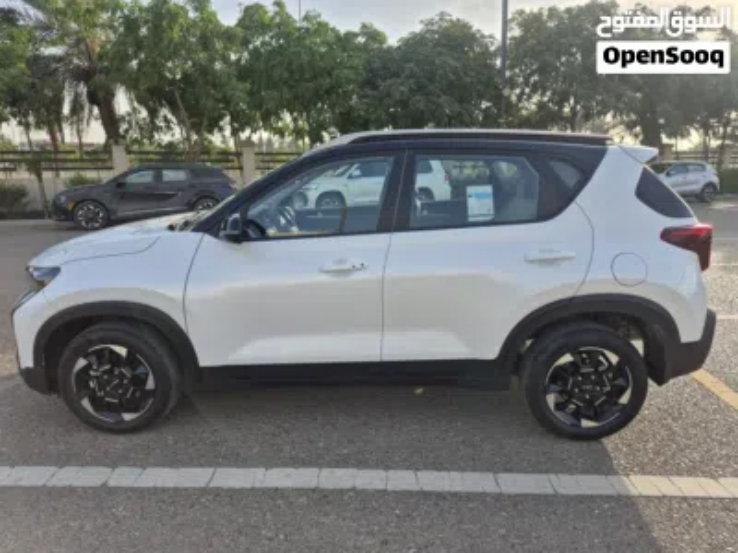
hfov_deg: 73.9
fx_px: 490
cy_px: 276
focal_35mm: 23
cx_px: 369
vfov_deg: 58.9
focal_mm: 5.4
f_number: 1.8
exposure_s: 1/858
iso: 25
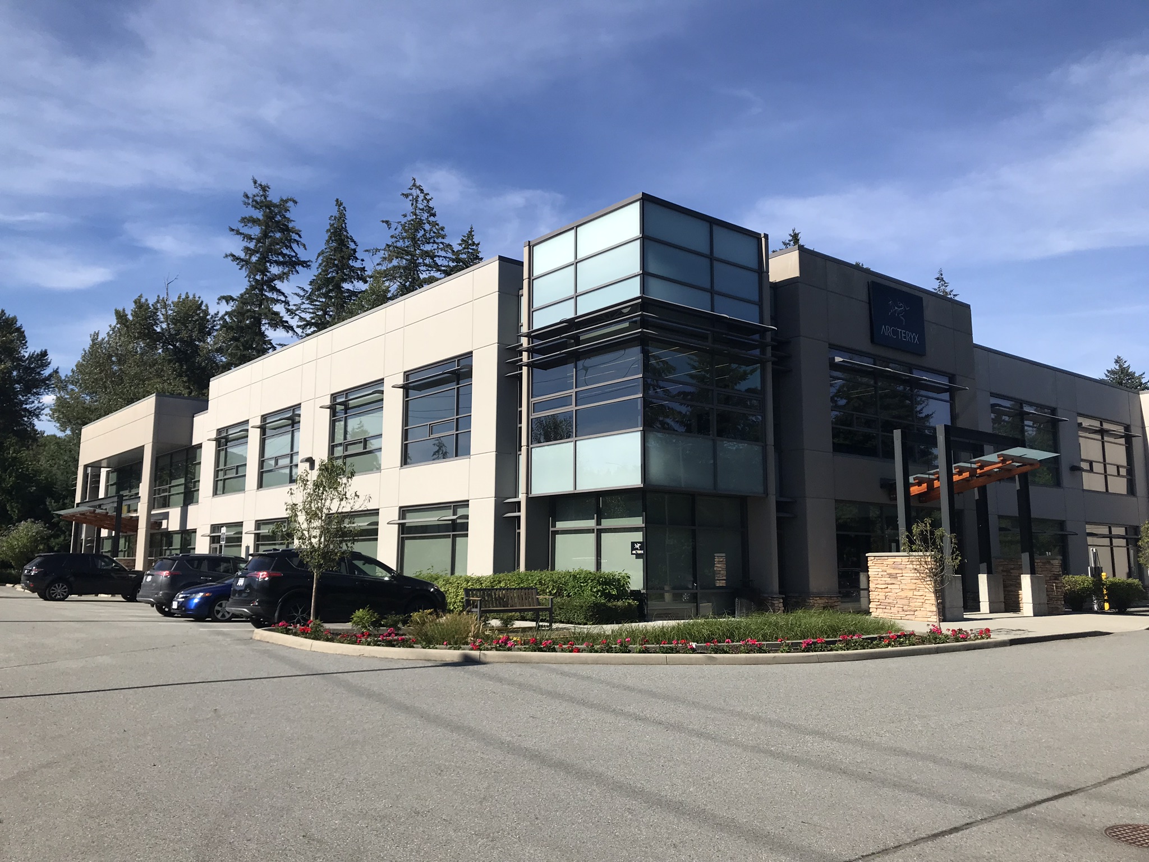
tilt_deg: +9.5
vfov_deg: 49.7
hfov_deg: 63.4
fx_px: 929
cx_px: 574
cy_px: 431
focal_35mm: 28
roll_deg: +1.3
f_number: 1.8
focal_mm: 3.99
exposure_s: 1/2591
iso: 20
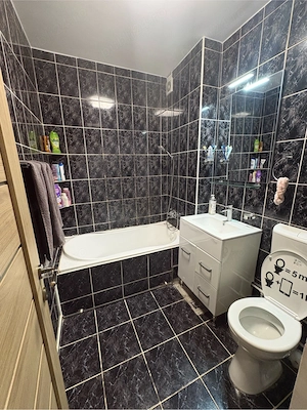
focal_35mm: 14
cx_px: 154
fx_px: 166
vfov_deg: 102.1
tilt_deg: -13.2
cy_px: 205
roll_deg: +1.2
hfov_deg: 85.7
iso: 320
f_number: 2.2
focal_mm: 2.22
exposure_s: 1/50
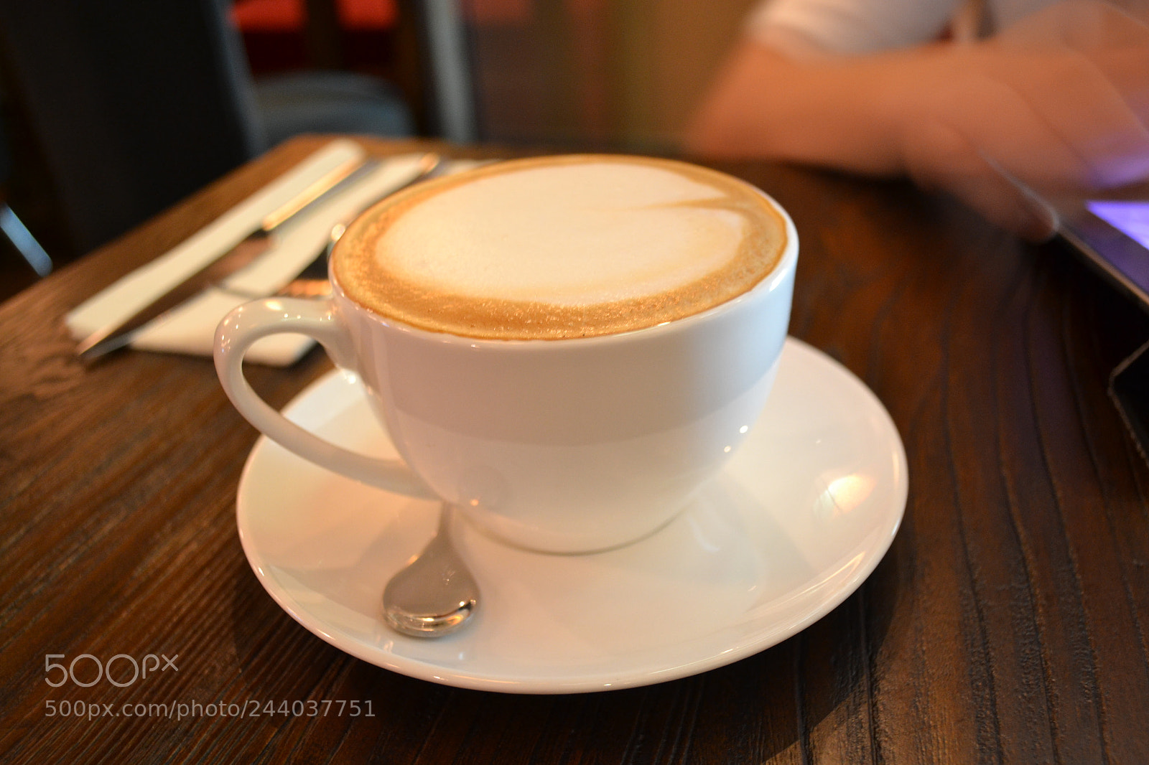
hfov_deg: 57.2
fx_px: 1053
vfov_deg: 40.0
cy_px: 382
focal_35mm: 33
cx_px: 574
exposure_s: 1/3
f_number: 3.8
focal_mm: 22
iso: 800
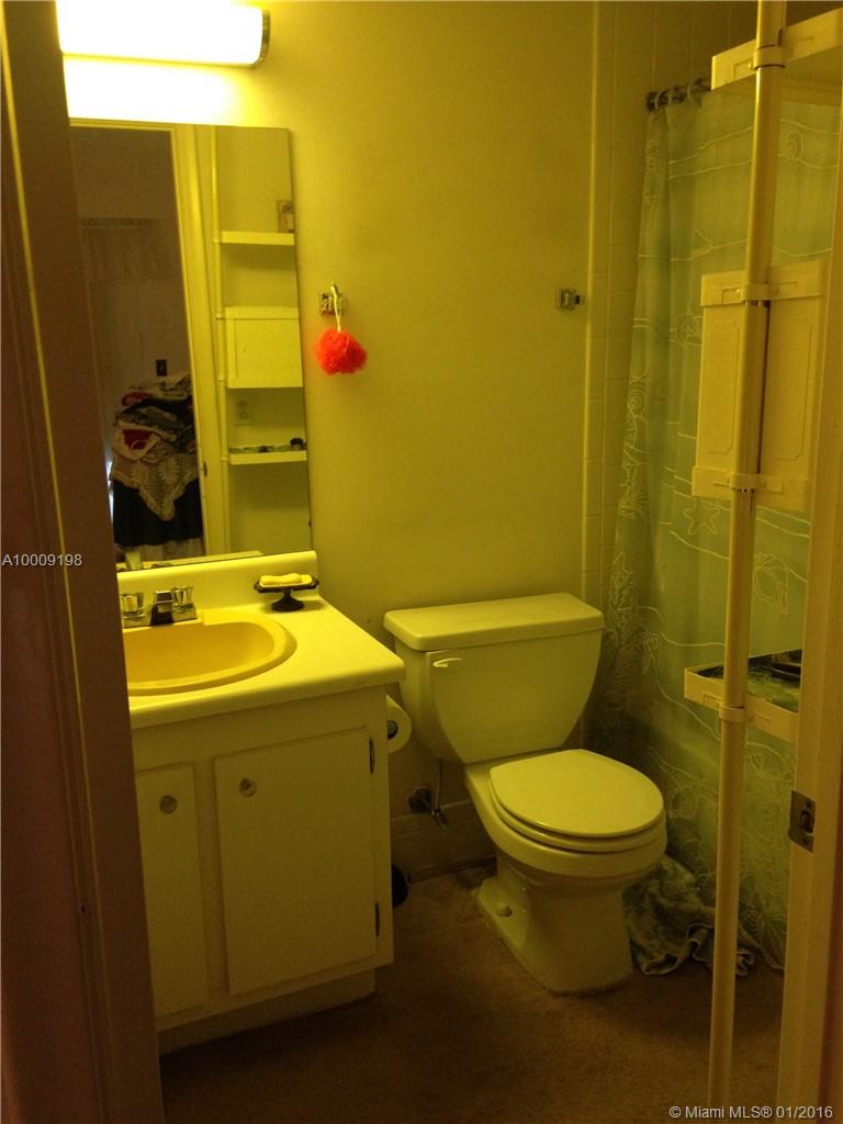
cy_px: 562
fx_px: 1072
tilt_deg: -13.1
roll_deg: +1.5
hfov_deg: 42.9
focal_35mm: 33
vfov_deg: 55.4
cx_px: 422
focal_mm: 4.12
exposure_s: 1/20
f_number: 2.4
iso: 250
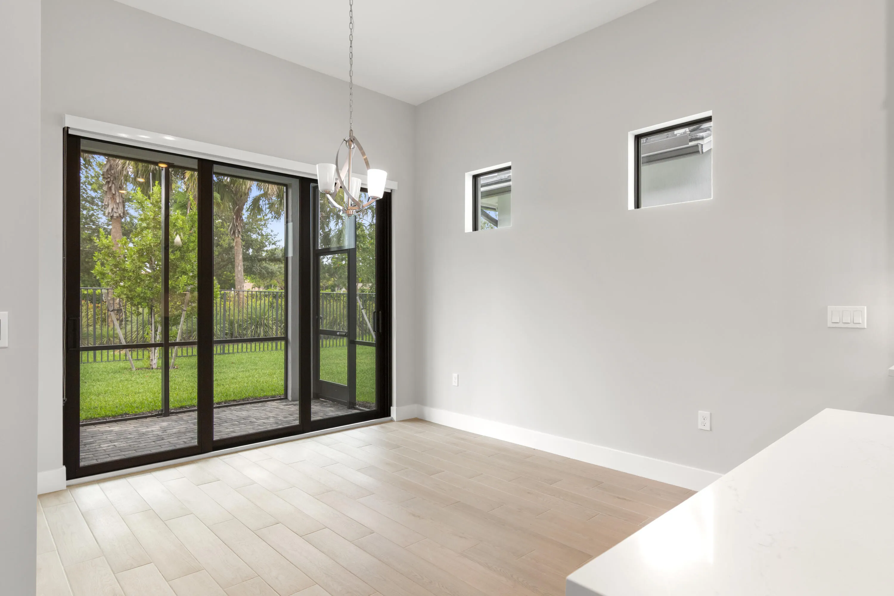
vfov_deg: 63.2
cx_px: 447
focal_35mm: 20
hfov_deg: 85.4
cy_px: 298
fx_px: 484
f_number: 8
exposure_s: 1/5
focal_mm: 13
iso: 100
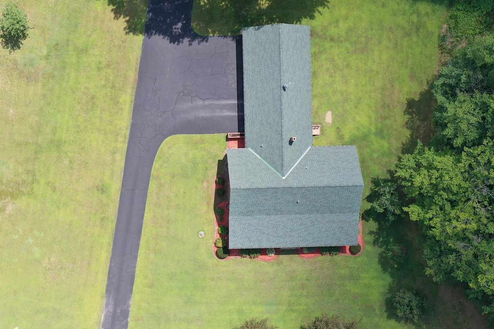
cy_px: 165
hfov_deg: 33.3
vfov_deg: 23.0
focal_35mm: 59
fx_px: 810
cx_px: 130
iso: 100
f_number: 5
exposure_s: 1/320
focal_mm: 10.26
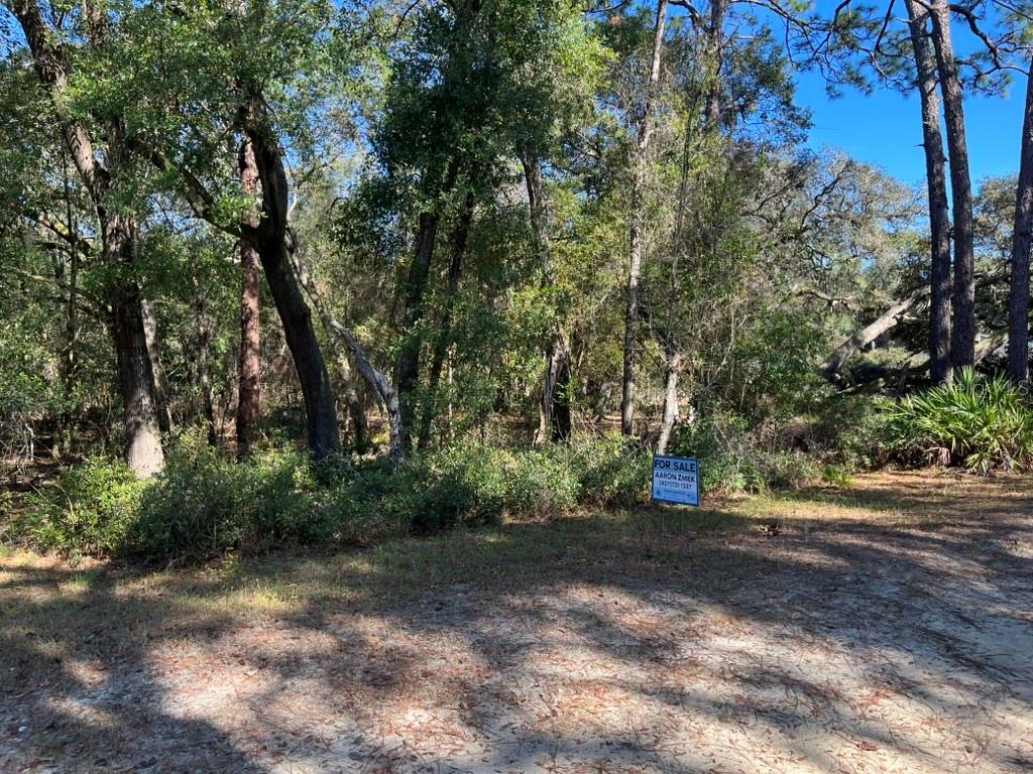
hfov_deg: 67.3
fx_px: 776
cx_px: 516
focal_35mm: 26
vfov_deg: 53.1
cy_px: 387
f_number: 1.6
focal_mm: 5.1
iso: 50
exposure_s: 1/406
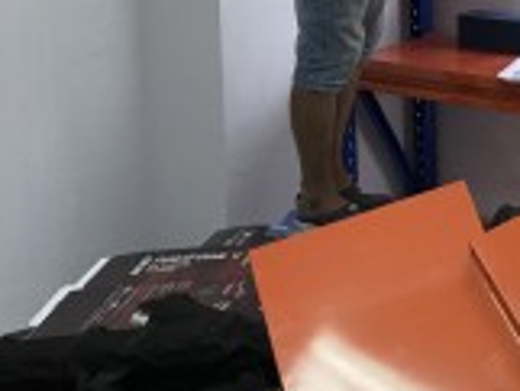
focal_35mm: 87
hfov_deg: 20.5
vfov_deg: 16.5
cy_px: -40
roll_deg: -0.8
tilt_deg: -8.1
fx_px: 1308
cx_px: 681
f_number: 1.8
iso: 25
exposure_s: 1/33
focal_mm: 3.99
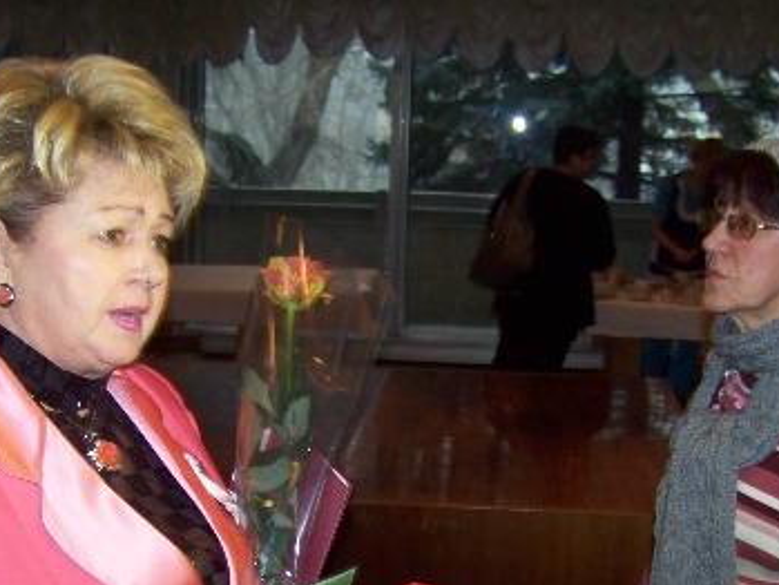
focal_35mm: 66
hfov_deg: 29.4
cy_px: 498
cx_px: 437
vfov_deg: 21.9
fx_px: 1486
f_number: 2.8
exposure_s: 1/30
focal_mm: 5.85
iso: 200
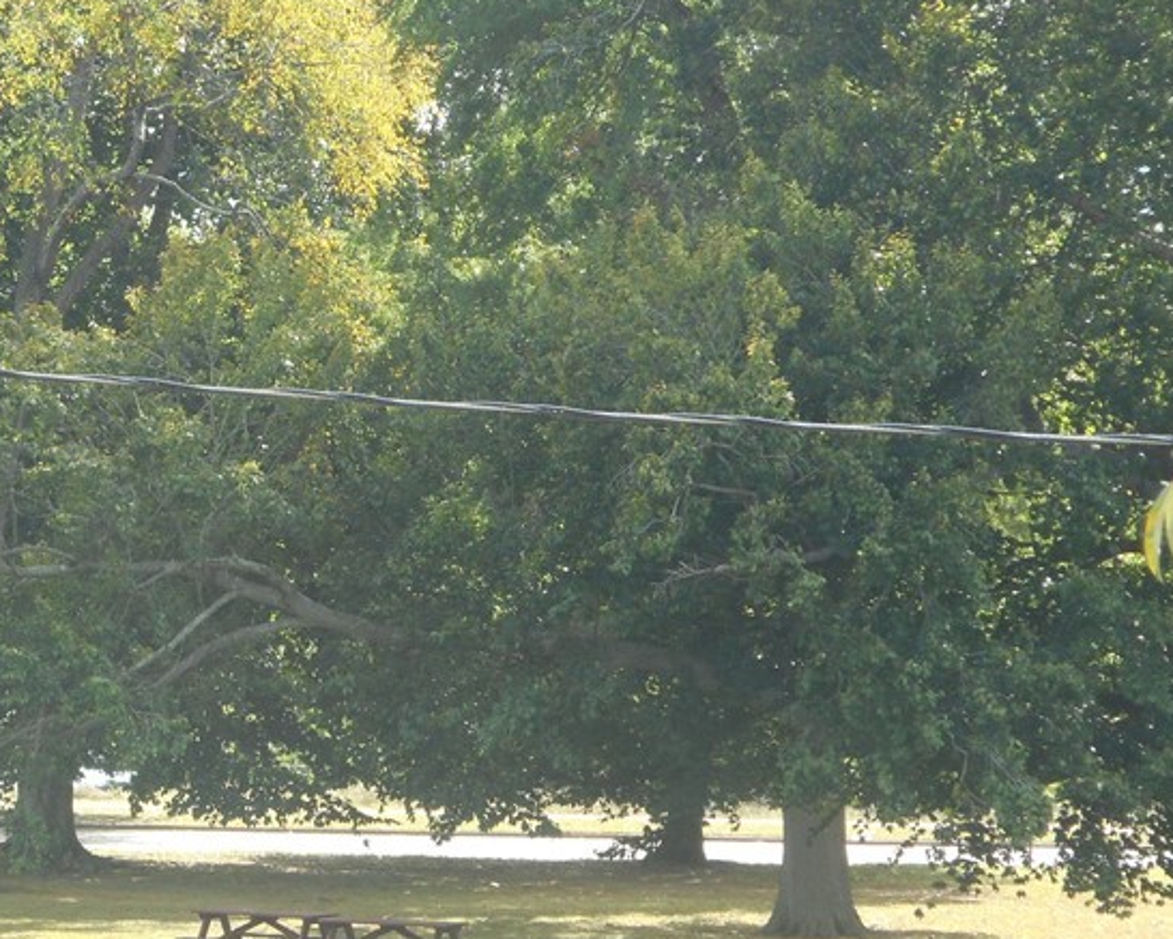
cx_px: 221
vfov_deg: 7.2
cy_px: 599
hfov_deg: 9.0
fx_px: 7431
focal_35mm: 214
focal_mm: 20.9
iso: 80
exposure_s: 1/60
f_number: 5.9
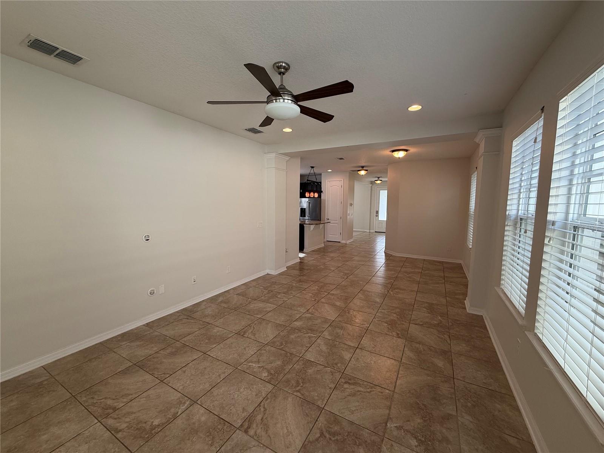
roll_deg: -0.9
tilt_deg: -5.9
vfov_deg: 85.7
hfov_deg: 102.1
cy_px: 226
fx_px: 244
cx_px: 302
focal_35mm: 14
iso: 125
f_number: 2.2
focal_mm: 2.22
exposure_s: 1/120
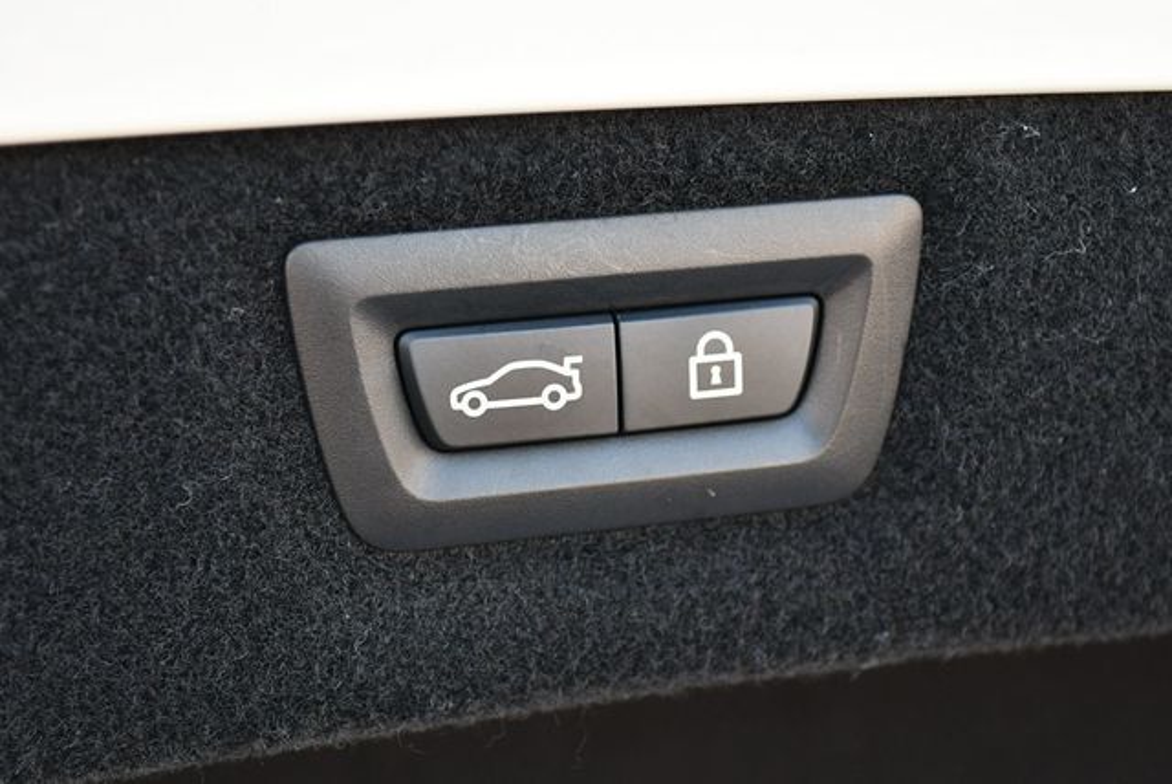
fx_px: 2476
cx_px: 586
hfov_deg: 26.6
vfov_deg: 18.0
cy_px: 392
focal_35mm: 76
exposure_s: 1/200
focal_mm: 38
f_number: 5
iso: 800
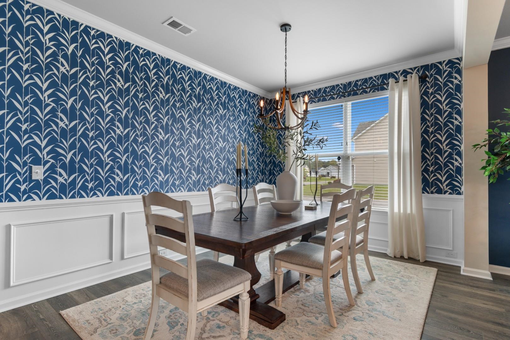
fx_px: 255
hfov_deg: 90.0
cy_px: 170
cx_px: 255
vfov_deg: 67.4
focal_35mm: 18
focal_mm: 12
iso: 100
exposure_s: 1/10
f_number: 4.8
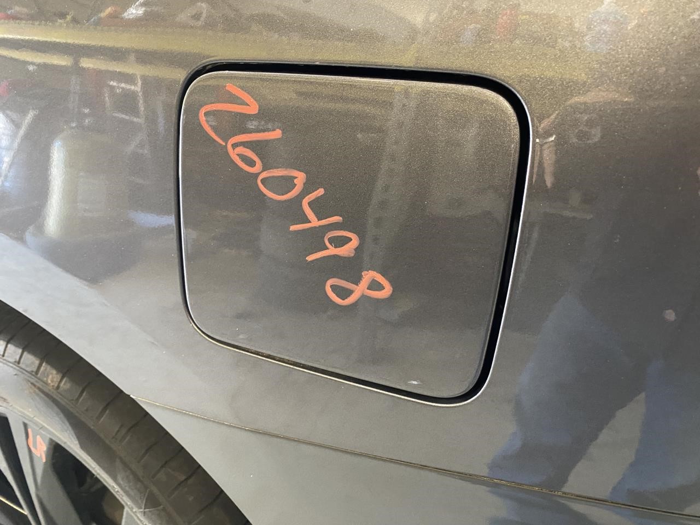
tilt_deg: -23.9
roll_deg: -3.7
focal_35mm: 26
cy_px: 262
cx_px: 350
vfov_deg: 53.1
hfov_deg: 67.3
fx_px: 526
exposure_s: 1/45
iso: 500
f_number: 1.8
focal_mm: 4.25
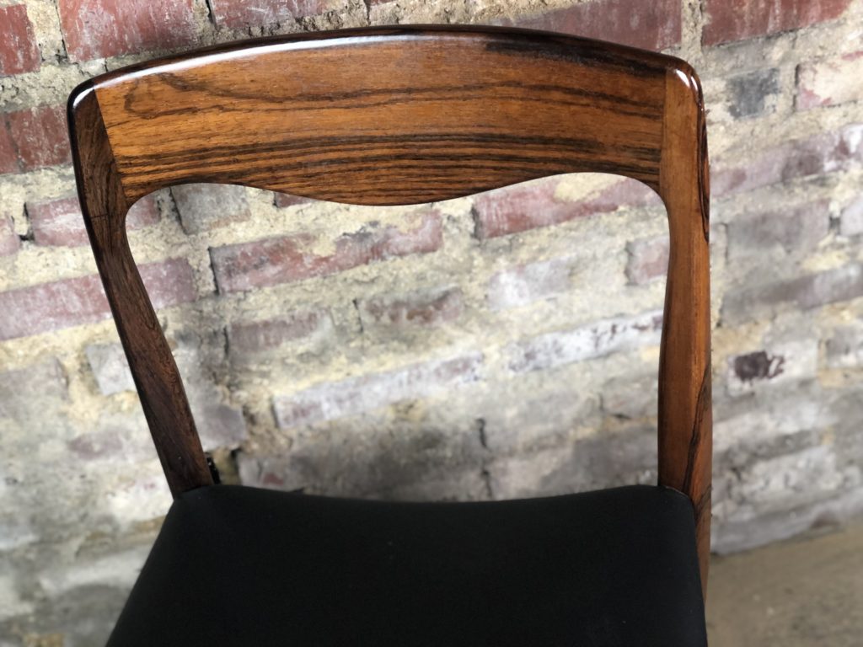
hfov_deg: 36.8
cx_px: 432
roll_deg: +7.4
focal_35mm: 52
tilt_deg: -36.5
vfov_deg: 28.0
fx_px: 1296
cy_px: 324
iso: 125
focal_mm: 6
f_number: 2.4
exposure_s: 1/33
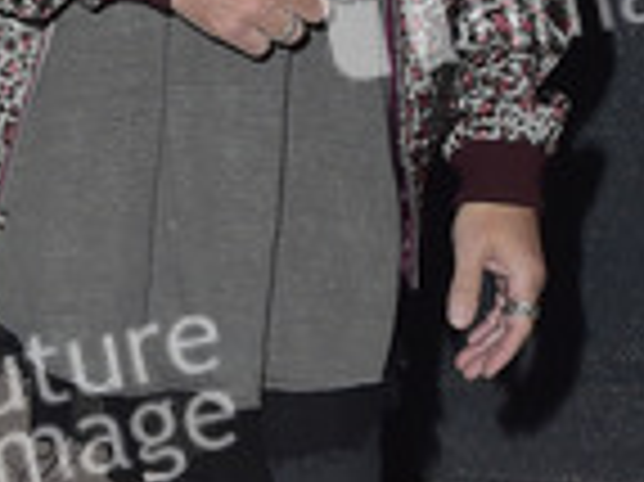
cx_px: 137
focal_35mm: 86
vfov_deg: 15.7
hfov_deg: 22.5
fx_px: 1599
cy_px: -252
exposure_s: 1/250
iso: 400
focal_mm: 32
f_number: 6.3
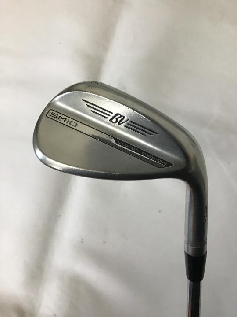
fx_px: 283
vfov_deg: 58.4
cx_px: 118
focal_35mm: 31
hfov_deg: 45.4
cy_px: 158
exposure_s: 1/33
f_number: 2.4
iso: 50
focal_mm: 3.3
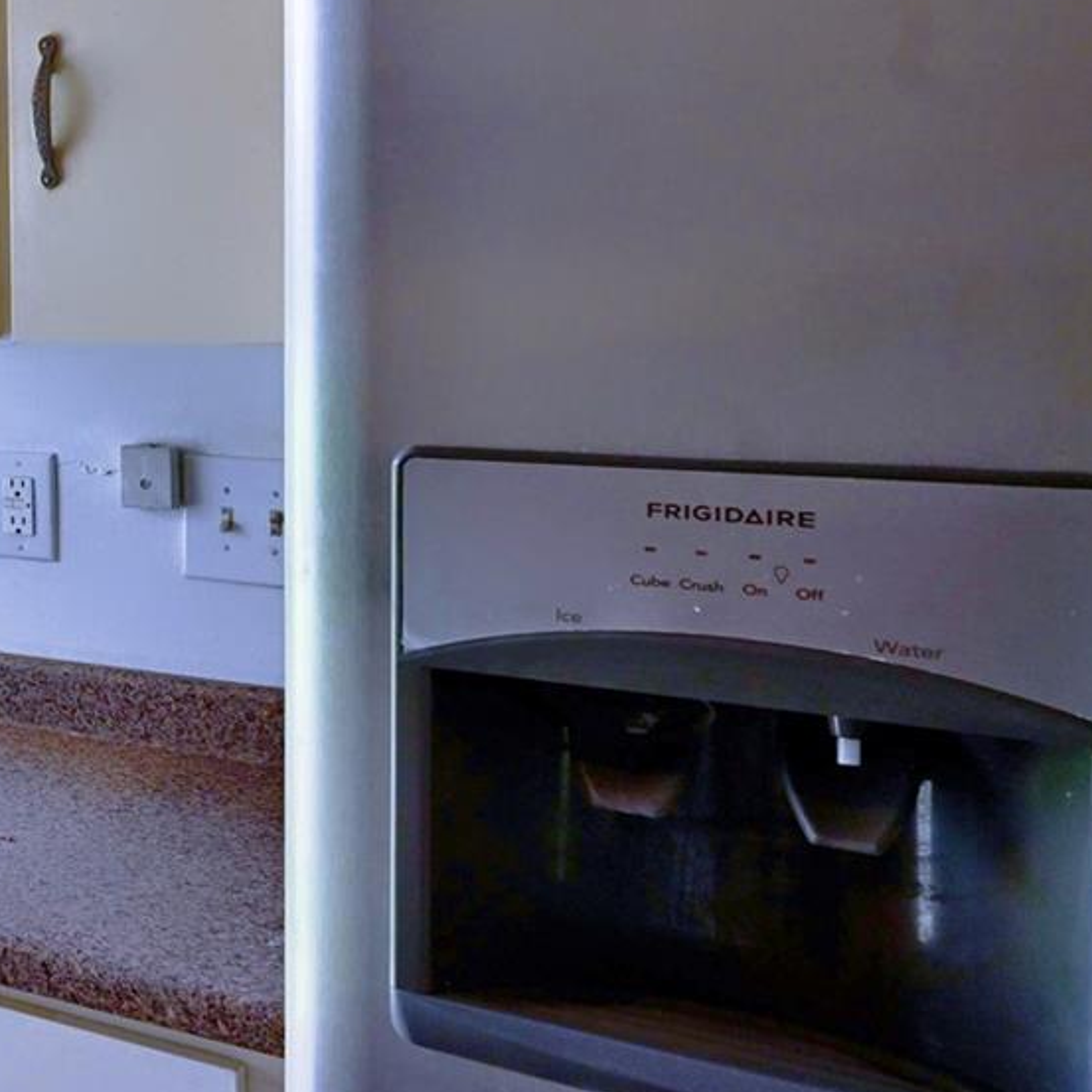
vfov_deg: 37.8
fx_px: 1570
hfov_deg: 26.0
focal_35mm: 44
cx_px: -618
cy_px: 334
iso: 400
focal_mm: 14
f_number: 8
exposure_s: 1/125
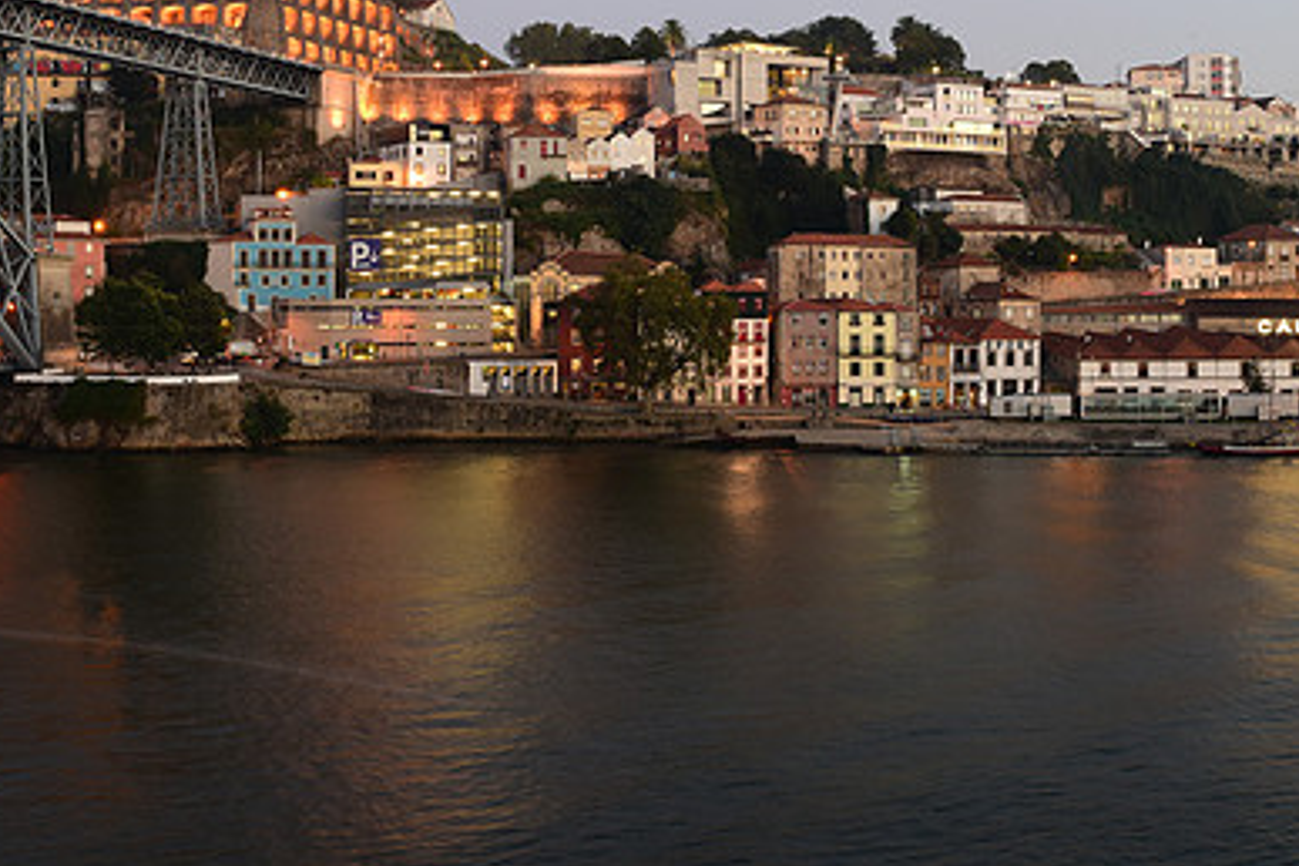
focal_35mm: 54
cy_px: 263
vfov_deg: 24.9
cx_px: 708
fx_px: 1948
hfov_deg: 36.8
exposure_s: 1/2.5
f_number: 8
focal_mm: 24
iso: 200
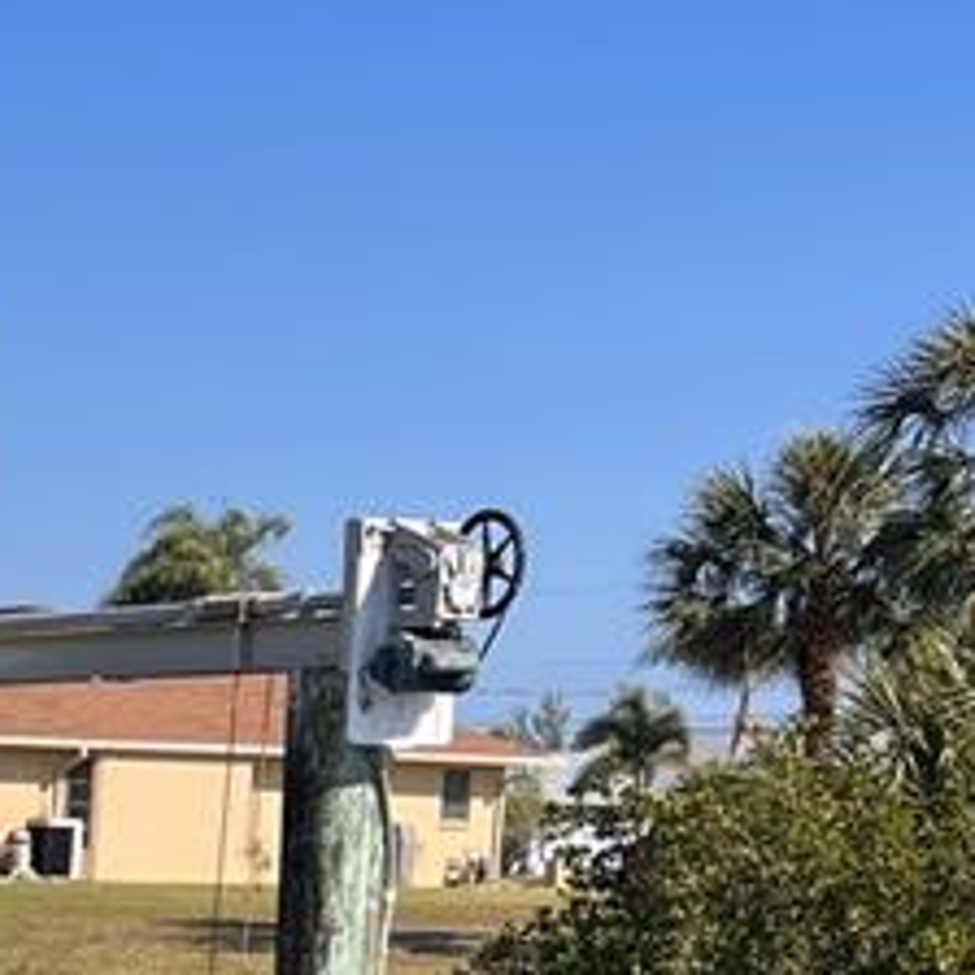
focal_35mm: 105
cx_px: -470
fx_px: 3346
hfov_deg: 15.4
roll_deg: -3.7
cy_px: 1402
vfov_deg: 15.5
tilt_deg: -10.7
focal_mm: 5.7
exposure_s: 1/4630
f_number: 1.5
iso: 50
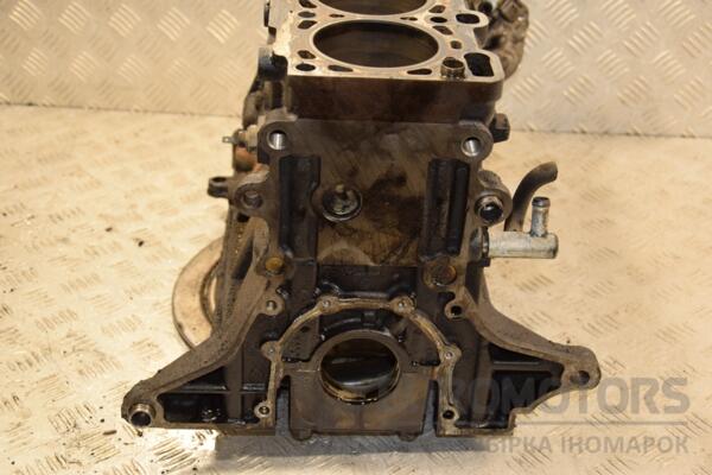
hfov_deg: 35.1
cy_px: 238
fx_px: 1127
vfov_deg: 23.8
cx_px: 356
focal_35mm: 57
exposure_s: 1/125
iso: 800
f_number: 5
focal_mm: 38
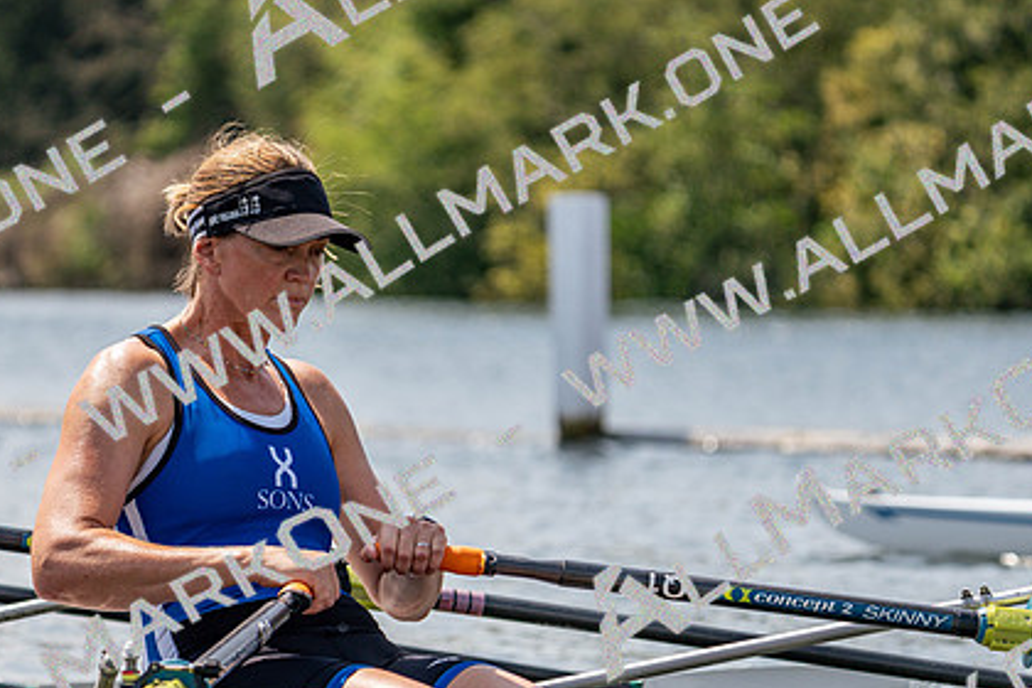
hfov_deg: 7.5
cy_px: 448
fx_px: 7911
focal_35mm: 276
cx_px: 383
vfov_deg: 5.0
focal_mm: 200
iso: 200
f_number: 5.6
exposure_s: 1/1600
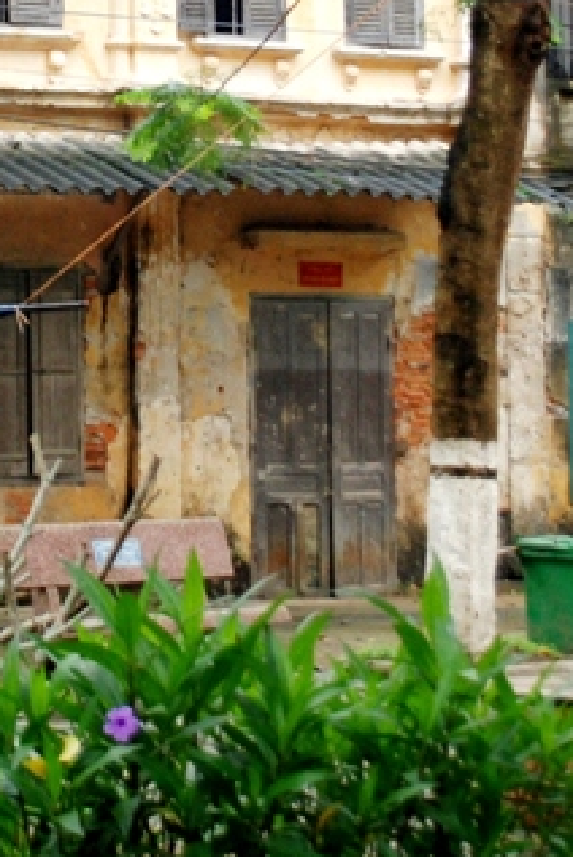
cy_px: 77
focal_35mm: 126
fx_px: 3001
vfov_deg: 16.0
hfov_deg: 10.9
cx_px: 95
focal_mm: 26
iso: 400
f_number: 4.5
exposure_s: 1/20
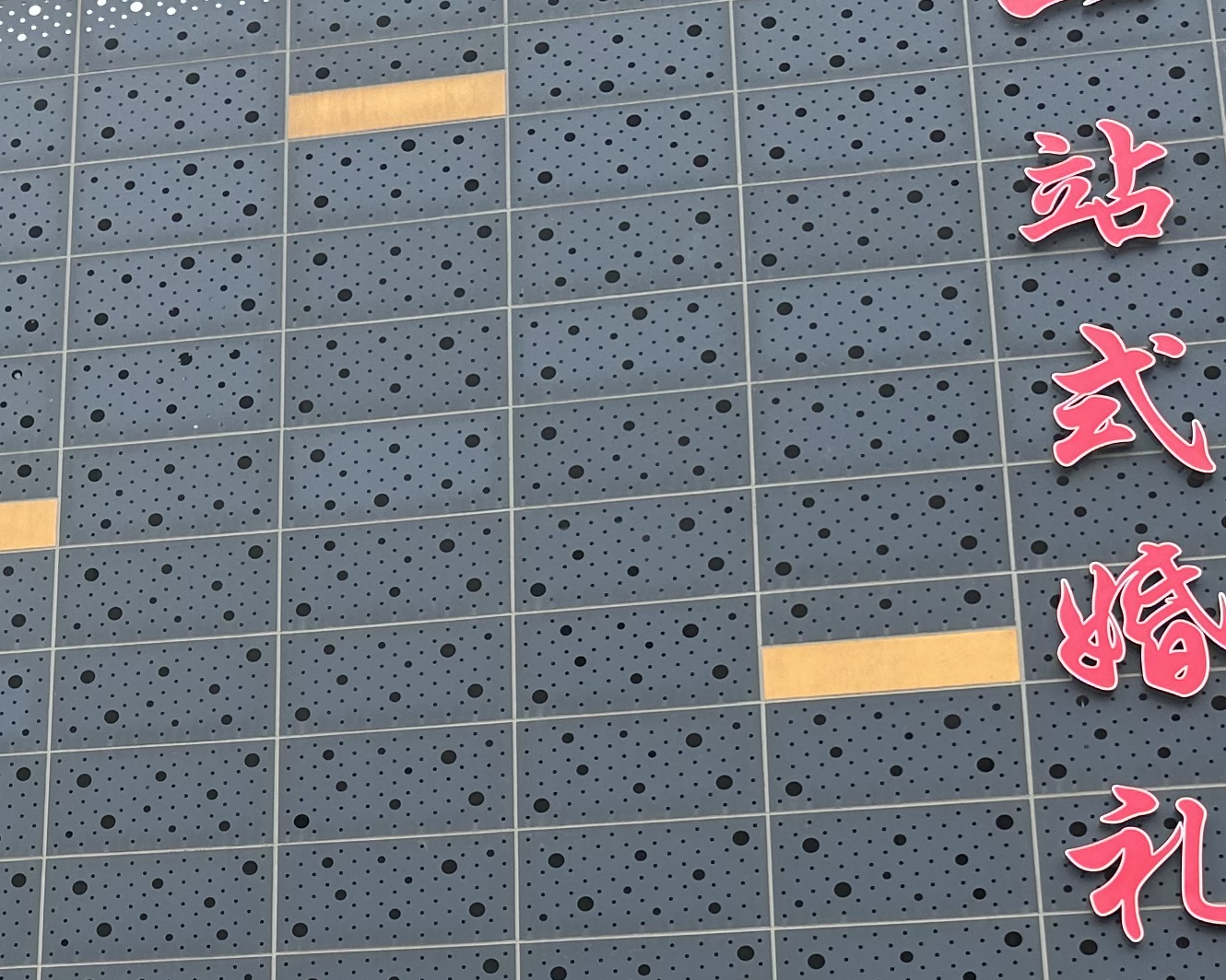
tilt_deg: +18.0
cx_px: 170
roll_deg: -2.0
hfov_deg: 26.1
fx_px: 2576
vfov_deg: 20.3
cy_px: 1137
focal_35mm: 71
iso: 80
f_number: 1.78
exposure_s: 1/1157
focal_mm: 6.86
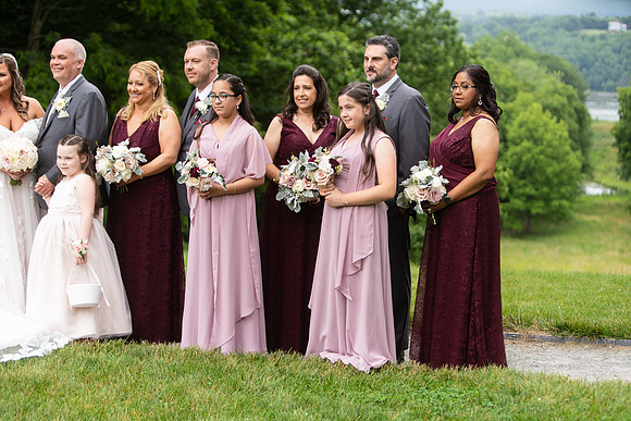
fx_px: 1227
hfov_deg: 28.8
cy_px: 210
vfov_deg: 19.5
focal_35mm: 70
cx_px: 316
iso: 200
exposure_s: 1/640
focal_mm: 70
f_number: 2.8
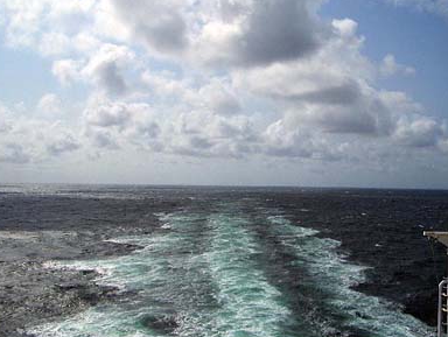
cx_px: 230
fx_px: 531
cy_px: 174
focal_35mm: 41
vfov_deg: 35.2
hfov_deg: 45.7
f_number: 4.3
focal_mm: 5.8
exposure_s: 1/2000
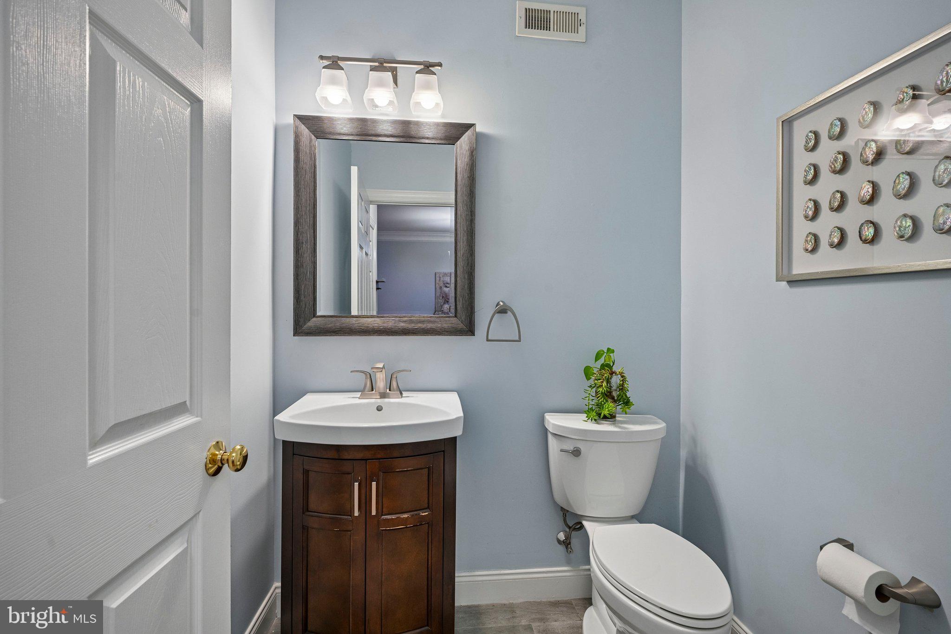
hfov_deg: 96.7
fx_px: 423
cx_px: 476
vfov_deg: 73.7
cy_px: 317
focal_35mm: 16
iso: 800
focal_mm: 16
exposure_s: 1/60
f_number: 8
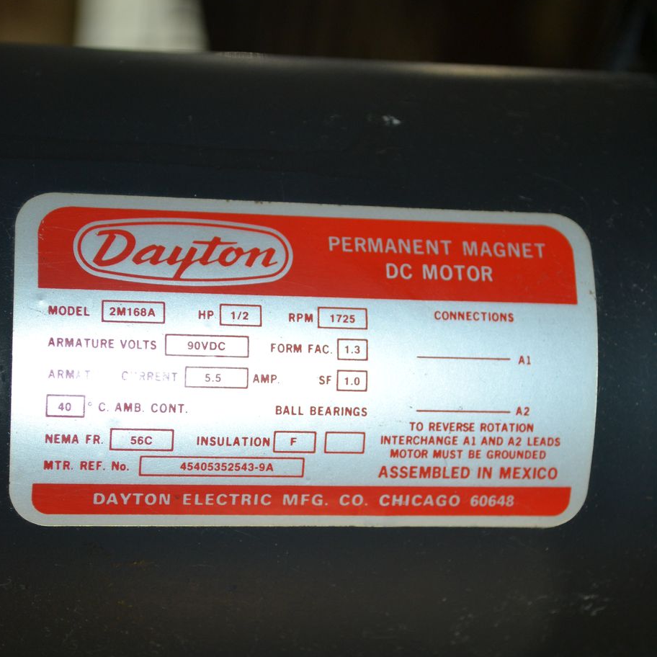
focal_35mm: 85
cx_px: 327
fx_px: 1825
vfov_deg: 20.4
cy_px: 377
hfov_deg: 20.4
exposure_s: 1/60
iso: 320
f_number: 5.3
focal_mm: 44
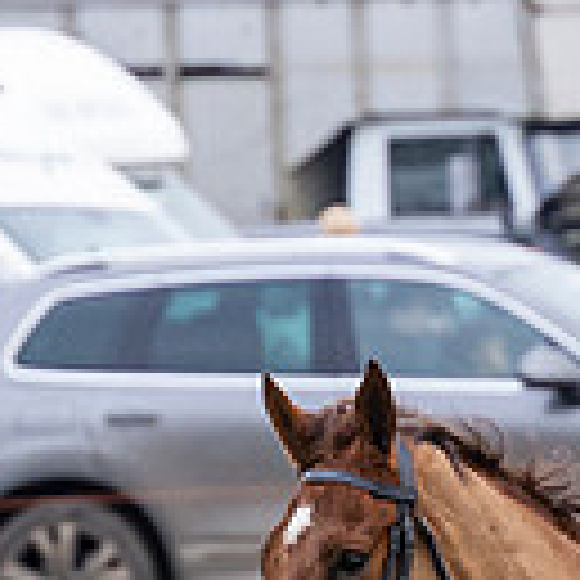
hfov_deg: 1.2
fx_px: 28491
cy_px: 694
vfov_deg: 1.2
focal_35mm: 1503
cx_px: 688
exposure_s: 1/500
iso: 800
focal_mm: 185
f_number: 5
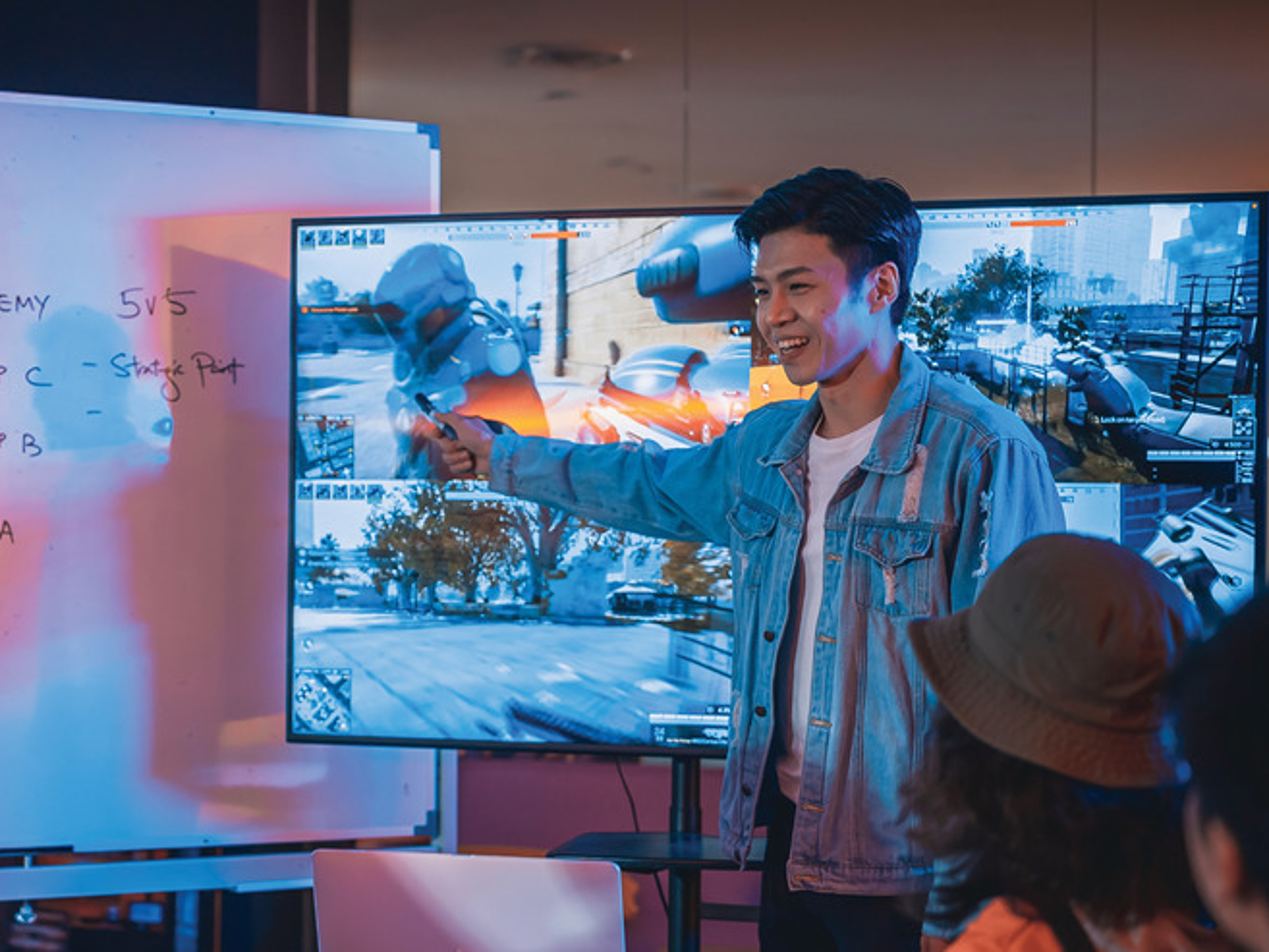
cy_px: 561
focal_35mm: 77
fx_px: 2823
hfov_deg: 24.7
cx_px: 183
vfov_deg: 19.1
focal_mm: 35
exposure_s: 1/100
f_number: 1.4
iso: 250
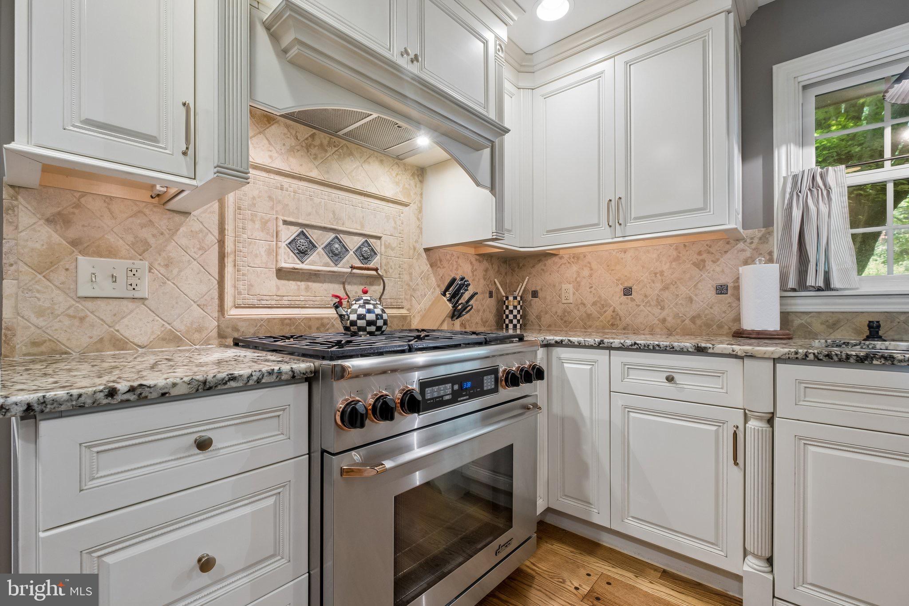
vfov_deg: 77.3
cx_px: 454
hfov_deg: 100.4
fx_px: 379
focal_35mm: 15
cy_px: 303
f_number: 8
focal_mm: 10
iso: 250
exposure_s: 1/4
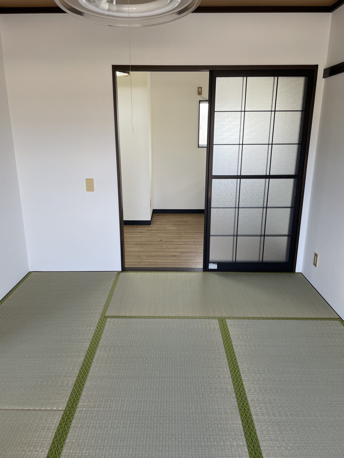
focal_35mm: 26
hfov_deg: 53.1
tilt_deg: -16.7
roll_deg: +0.2
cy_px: 229
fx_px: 345
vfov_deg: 67.3
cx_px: 172
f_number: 1.6
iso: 40
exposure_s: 1/121
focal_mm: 4.2
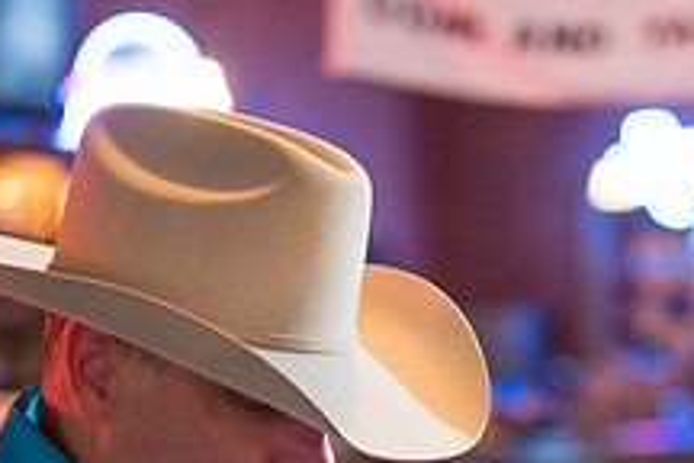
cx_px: 585
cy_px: 595
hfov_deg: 15.2
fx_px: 2583
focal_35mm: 134
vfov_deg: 10.0
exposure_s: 1/125
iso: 3200
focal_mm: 50
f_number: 2
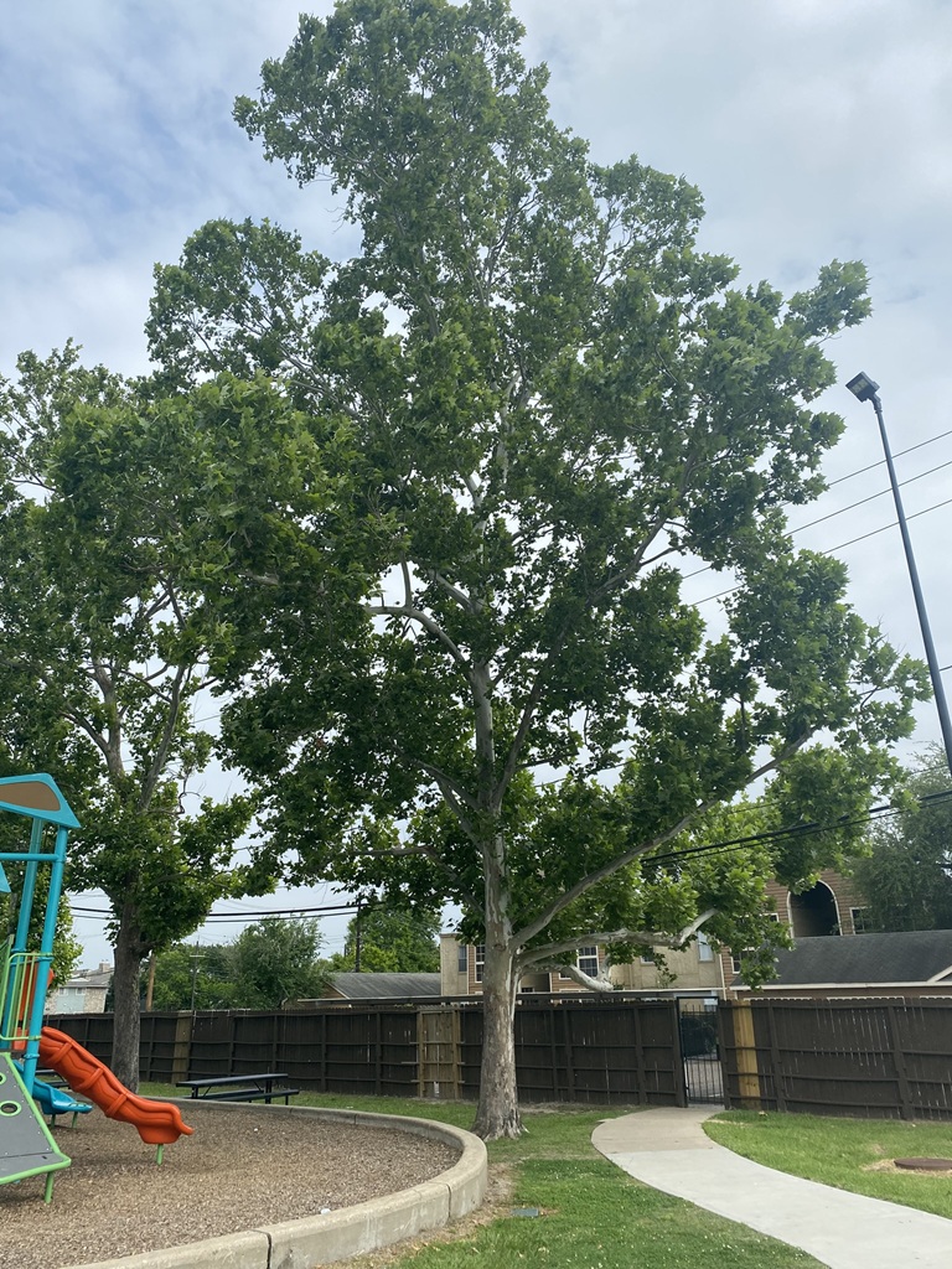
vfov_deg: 67.3
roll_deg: +1.0
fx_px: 953
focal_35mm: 26
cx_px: 476
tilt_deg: +21.8
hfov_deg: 53.1
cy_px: 634
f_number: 1.8
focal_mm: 4.25
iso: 32
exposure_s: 1/2890
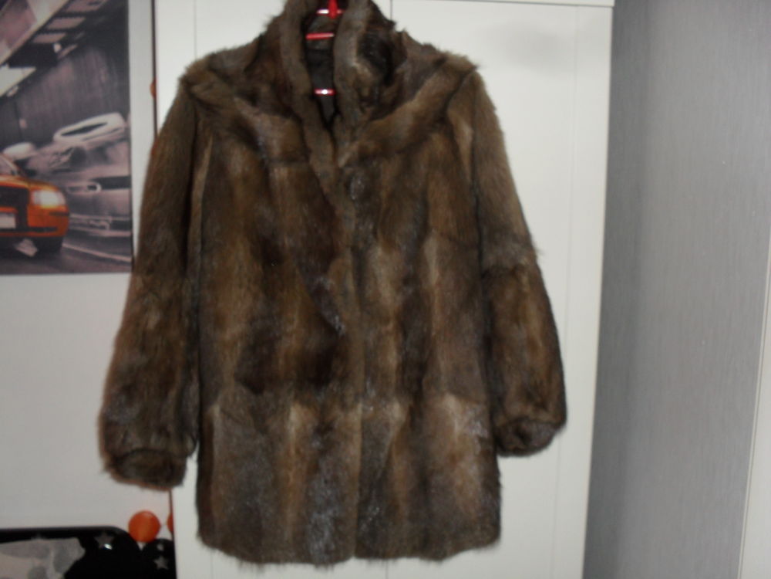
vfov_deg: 40.7
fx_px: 780
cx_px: 386
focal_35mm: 35
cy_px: 290
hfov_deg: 52.6
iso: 200
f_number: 3.2
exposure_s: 1/45
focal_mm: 6.3
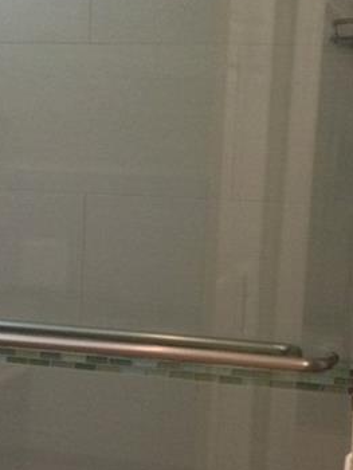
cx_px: -28
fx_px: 1535
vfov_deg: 17.4
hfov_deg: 12.9
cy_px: 314
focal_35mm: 113
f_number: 2.4
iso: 200
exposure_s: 1/20
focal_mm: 4.12
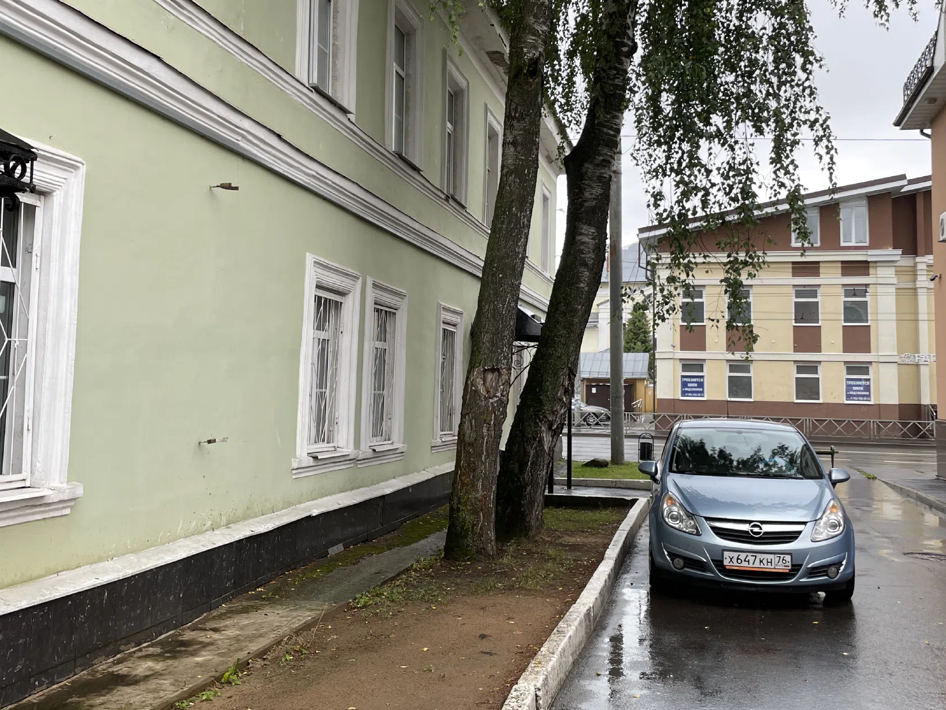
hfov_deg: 50.1
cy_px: 304
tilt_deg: +7.2
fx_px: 1011
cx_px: 507
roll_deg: +0.5
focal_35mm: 37
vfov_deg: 38.6
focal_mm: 4.2
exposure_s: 1/121
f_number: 1.6
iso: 32
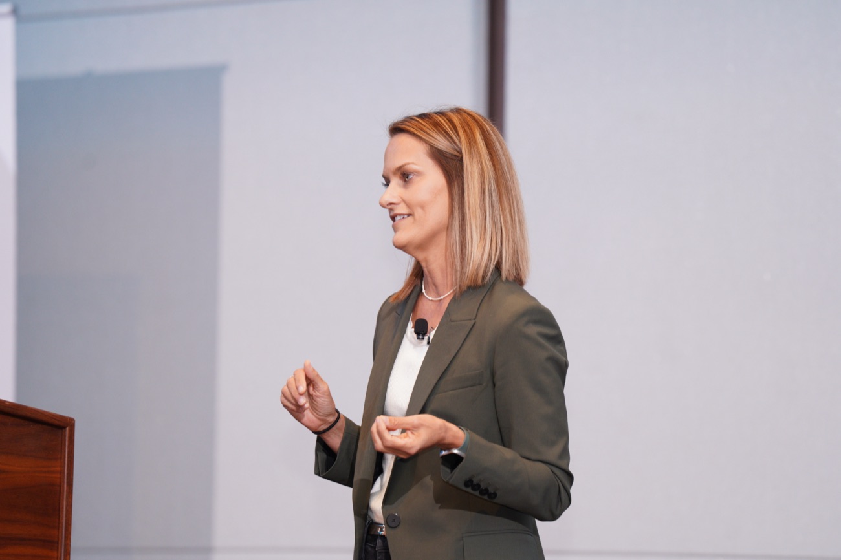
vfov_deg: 6.9
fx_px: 4671
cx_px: 420
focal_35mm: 200
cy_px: 280
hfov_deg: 10.3
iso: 1250
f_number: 4
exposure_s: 1/60
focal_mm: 200
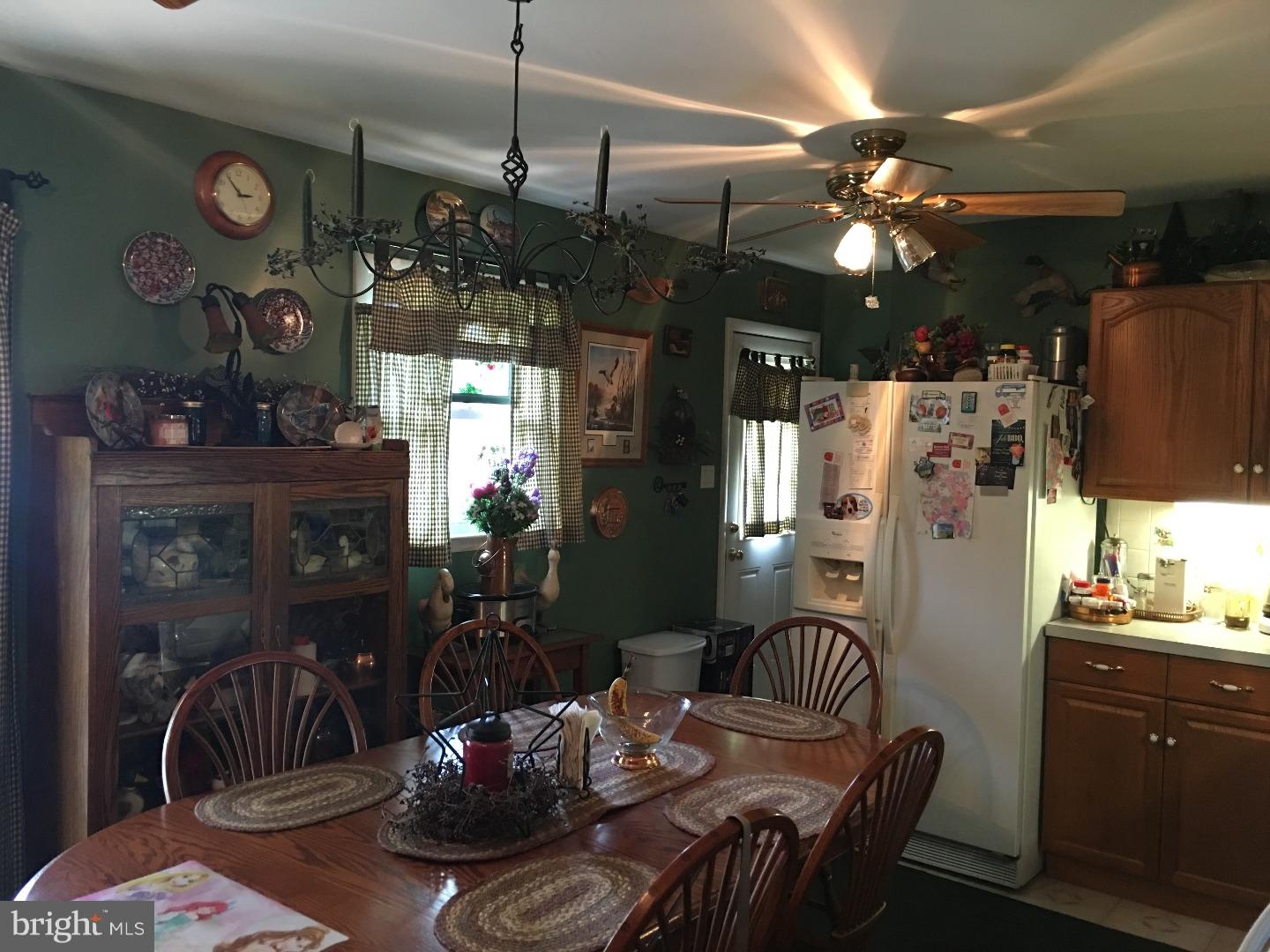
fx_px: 1064
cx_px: 635
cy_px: 476
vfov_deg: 48.2
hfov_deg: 61.7
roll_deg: -1.4
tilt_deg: -1.3
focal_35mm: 29
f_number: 2.2
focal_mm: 4.15
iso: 100
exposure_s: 1/15
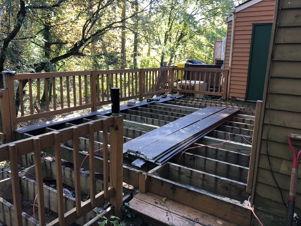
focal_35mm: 28
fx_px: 243
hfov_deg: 63.4
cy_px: 113
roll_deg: -2.6
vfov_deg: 49.7
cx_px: 150
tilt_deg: -12.1
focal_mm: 3.99
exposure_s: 1/40
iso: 20
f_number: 1.8
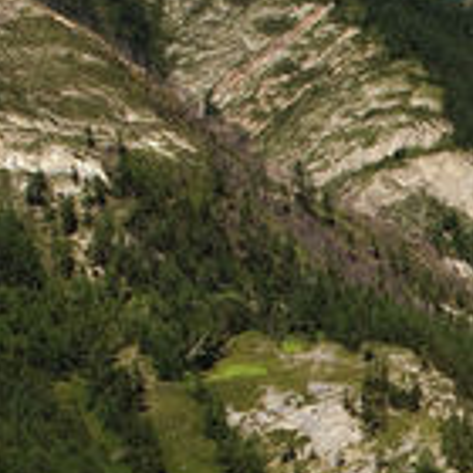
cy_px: 637
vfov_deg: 9.1
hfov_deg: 8.6
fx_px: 2902
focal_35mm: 188
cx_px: 1057
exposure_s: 1/125
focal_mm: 23
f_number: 7.1
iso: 200
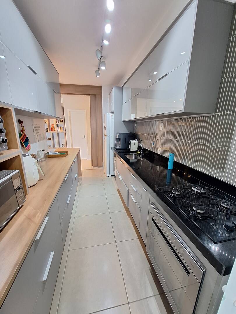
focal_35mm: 13
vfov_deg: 106.2
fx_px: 118
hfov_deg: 89.9
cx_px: 118
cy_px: 157
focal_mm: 1.74
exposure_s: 1/30
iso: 200
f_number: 2.2
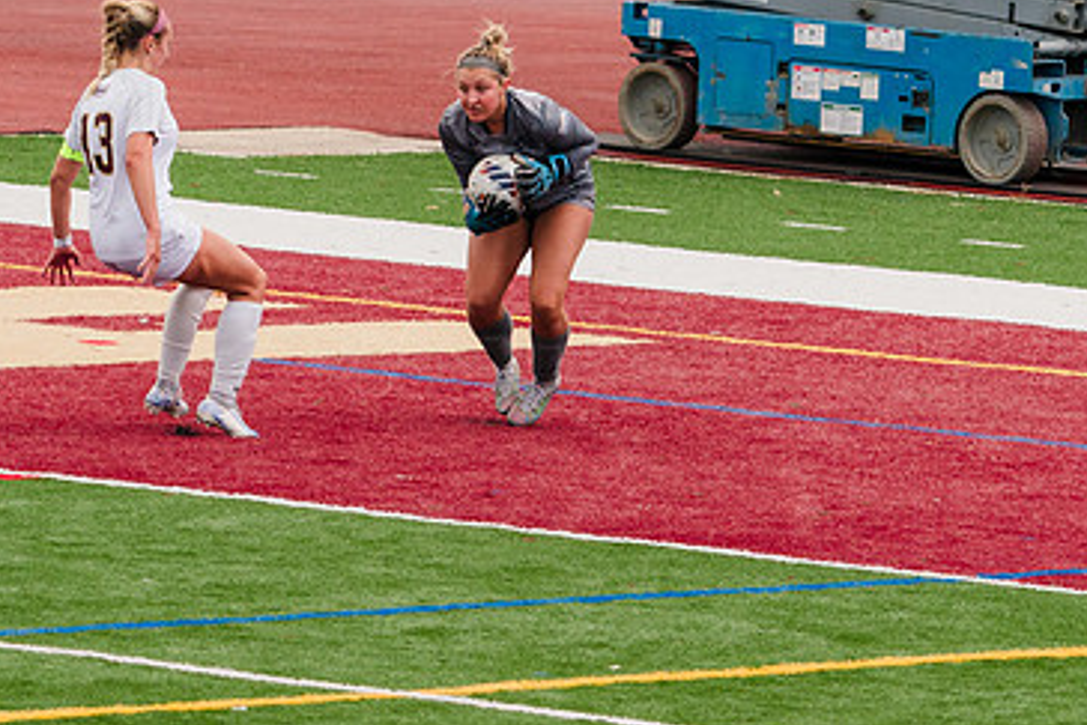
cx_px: 506
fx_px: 17277
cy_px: 462
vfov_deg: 2.4
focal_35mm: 572
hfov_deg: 3.6
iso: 500
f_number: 5.6
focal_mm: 232
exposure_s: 1/1600
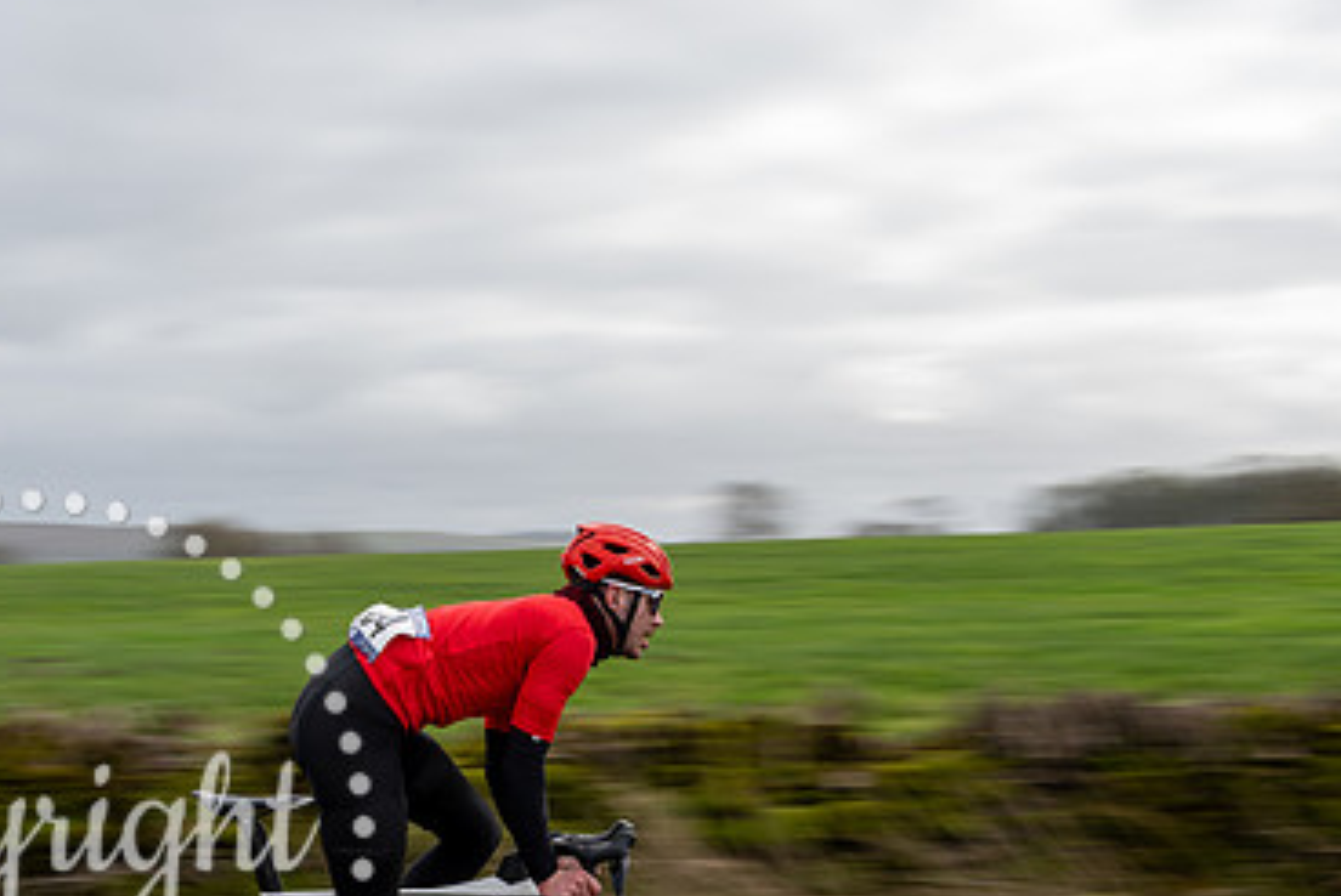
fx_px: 2759
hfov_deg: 27.3
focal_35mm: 74
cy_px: 647
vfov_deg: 18.4
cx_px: 598
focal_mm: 47
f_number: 11
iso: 100
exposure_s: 1/60
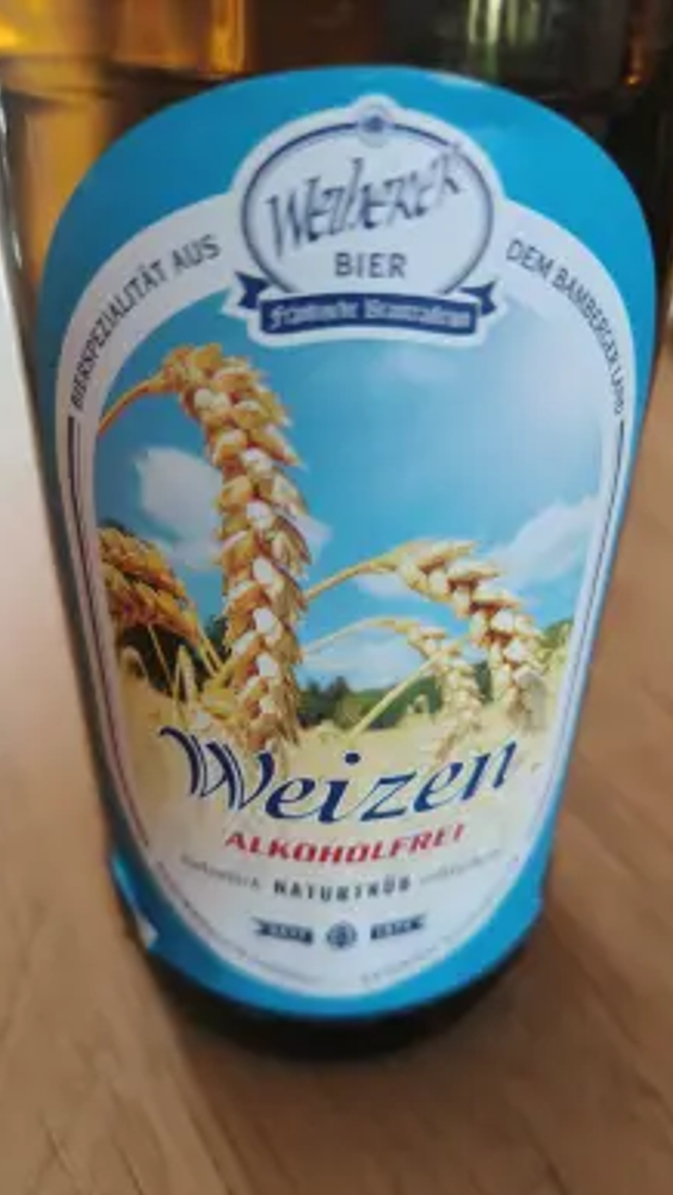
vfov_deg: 69.8
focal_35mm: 27
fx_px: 856
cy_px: 614
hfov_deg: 42.9
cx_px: 364
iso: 160
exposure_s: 1/100
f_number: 2.8
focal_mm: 5.59
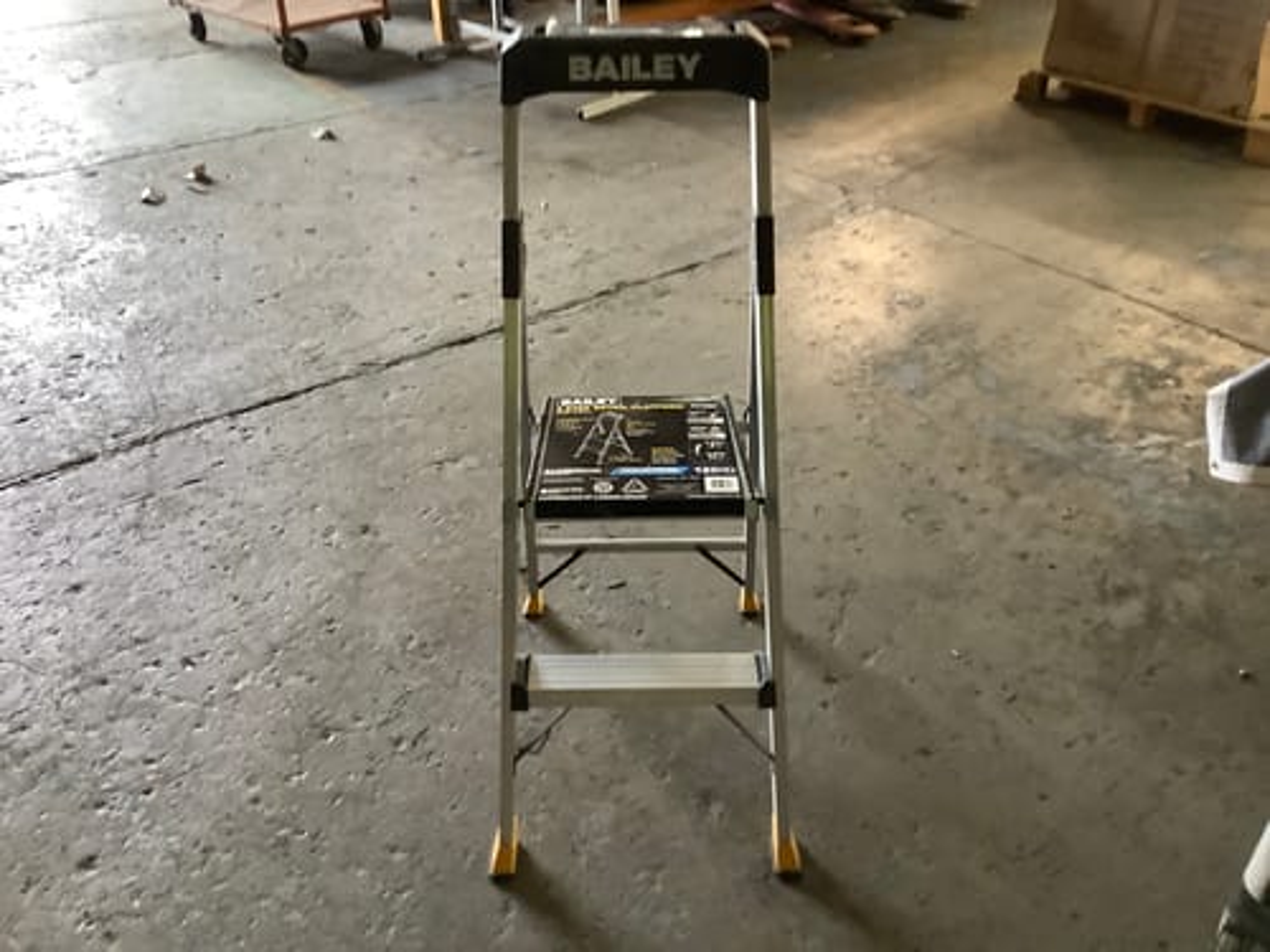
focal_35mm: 31
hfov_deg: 58.4
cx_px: 635
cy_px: 476
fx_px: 1137
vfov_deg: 45.4
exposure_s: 1/33
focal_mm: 3.3
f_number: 2.4
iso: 400
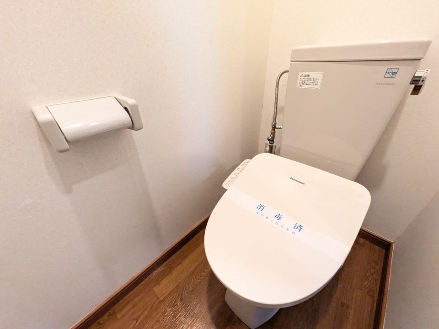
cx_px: 220
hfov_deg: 102.1
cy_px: 164
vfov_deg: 85.7
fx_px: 178
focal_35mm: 14
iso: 1191
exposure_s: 1/30
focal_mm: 1.83
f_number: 2.2
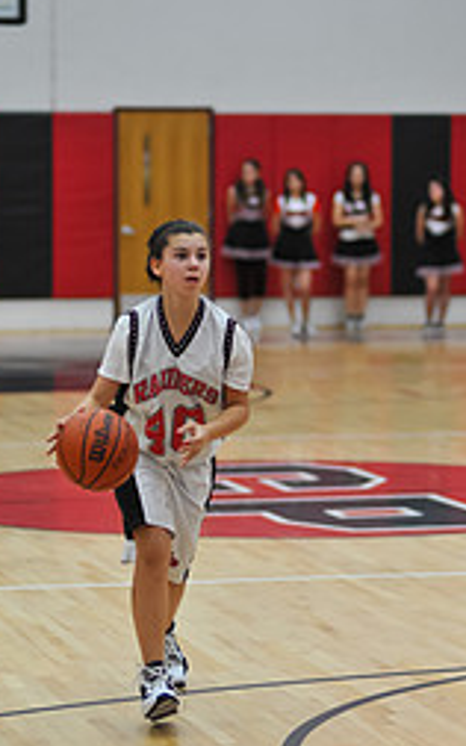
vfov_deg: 13.6
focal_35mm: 154
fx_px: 3131
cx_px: 208
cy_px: 475
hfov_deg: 8.5
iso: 800
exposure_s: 1/500
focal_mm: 85
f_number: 2
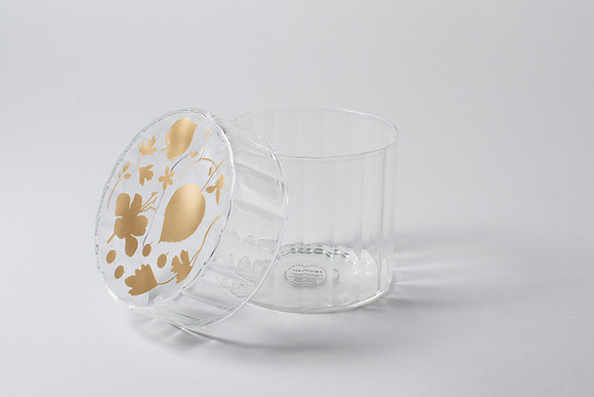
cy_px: 180
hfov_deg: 28.5
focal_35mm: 71
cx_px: 301
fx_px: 1171
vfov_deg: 19.2
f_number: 16
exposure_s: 1/200
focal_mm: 50
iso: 100
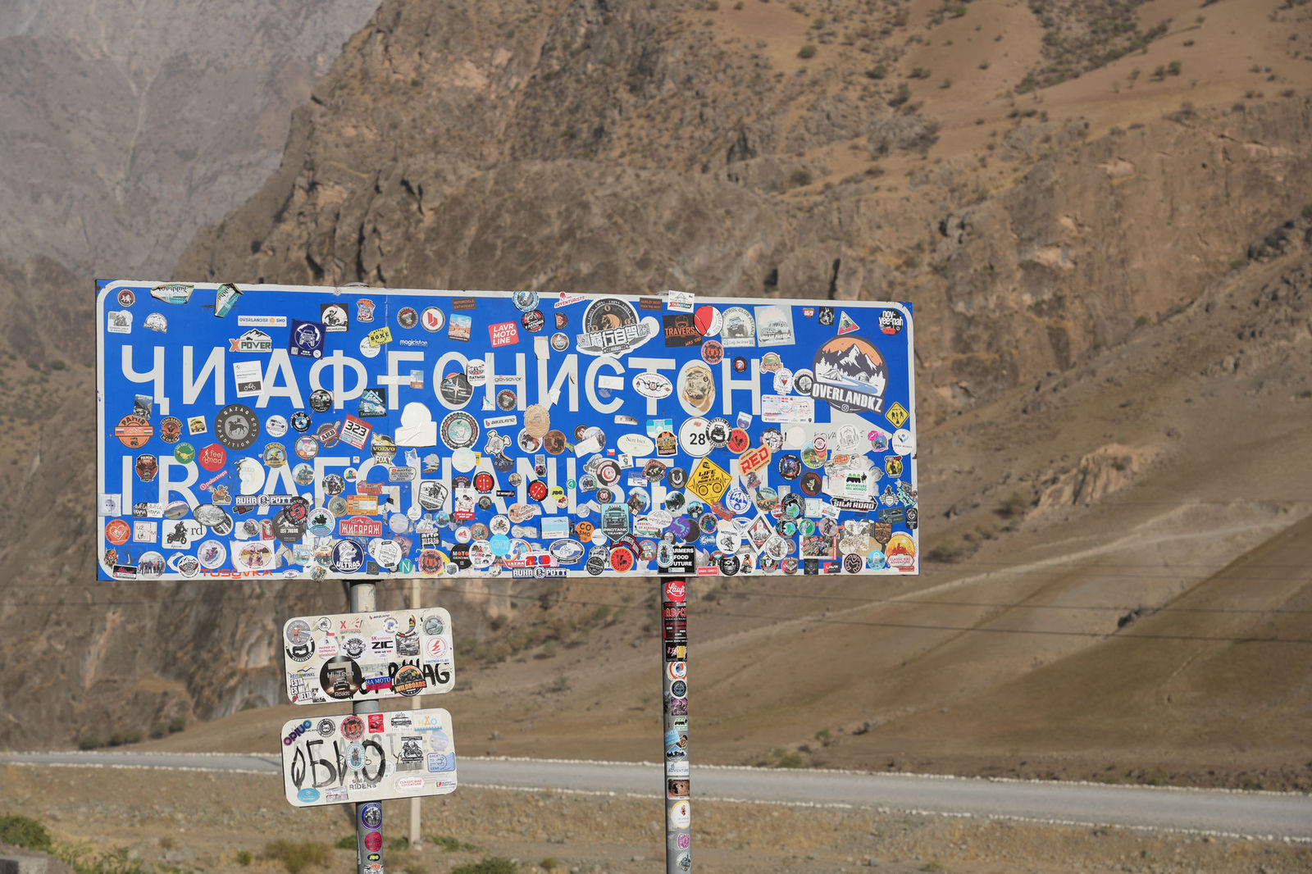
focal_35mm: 86
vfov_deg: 15.9
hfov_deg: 23.6
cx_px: 656
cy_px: 437
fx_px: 3133
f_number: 6.3
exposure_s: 1/500
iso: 100
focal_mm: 86
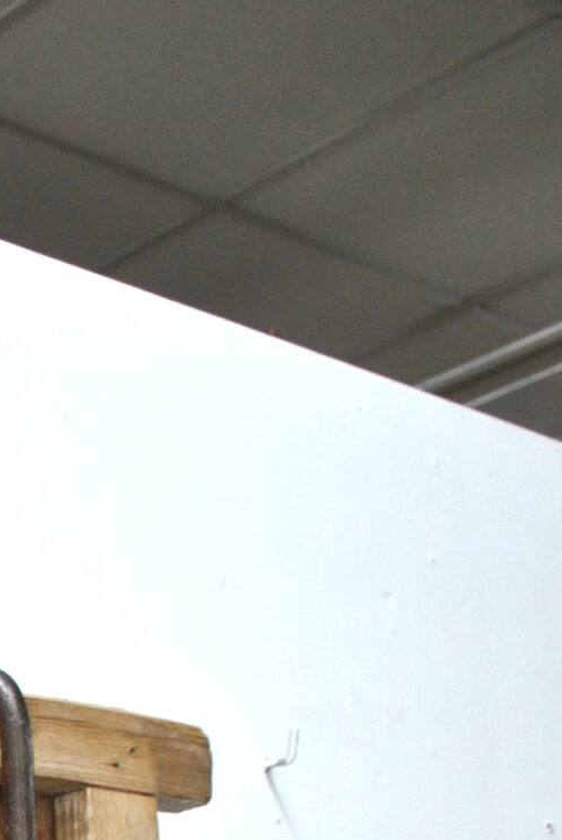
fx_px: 2428
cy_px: 1211
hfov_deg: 12.3
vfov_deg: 17.8
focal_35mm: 104
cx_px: -365
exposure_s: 1/30
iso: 200
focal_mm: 20
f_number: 3.8
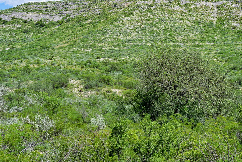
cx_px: 160
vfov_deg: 24.0
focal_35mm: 56
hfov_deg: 35.3
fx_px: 376
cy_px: 46
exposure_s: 1/80
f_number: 11
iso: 80
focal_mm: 37
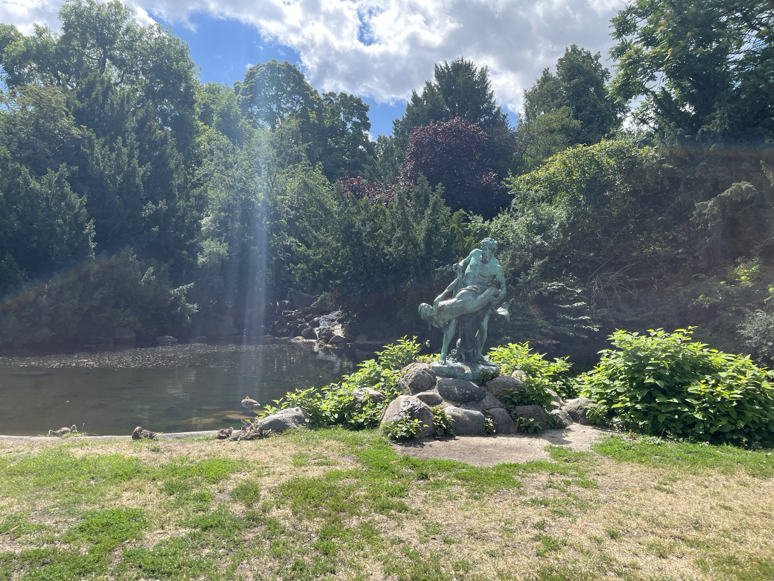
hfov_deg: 67.3
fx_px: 581
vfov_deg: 53.1
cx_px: 387
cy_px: 290
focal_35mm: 26
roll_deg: -1.3
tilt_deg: +3.4
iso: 50
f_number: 1.6
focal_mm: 5.1
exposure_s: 1/1623
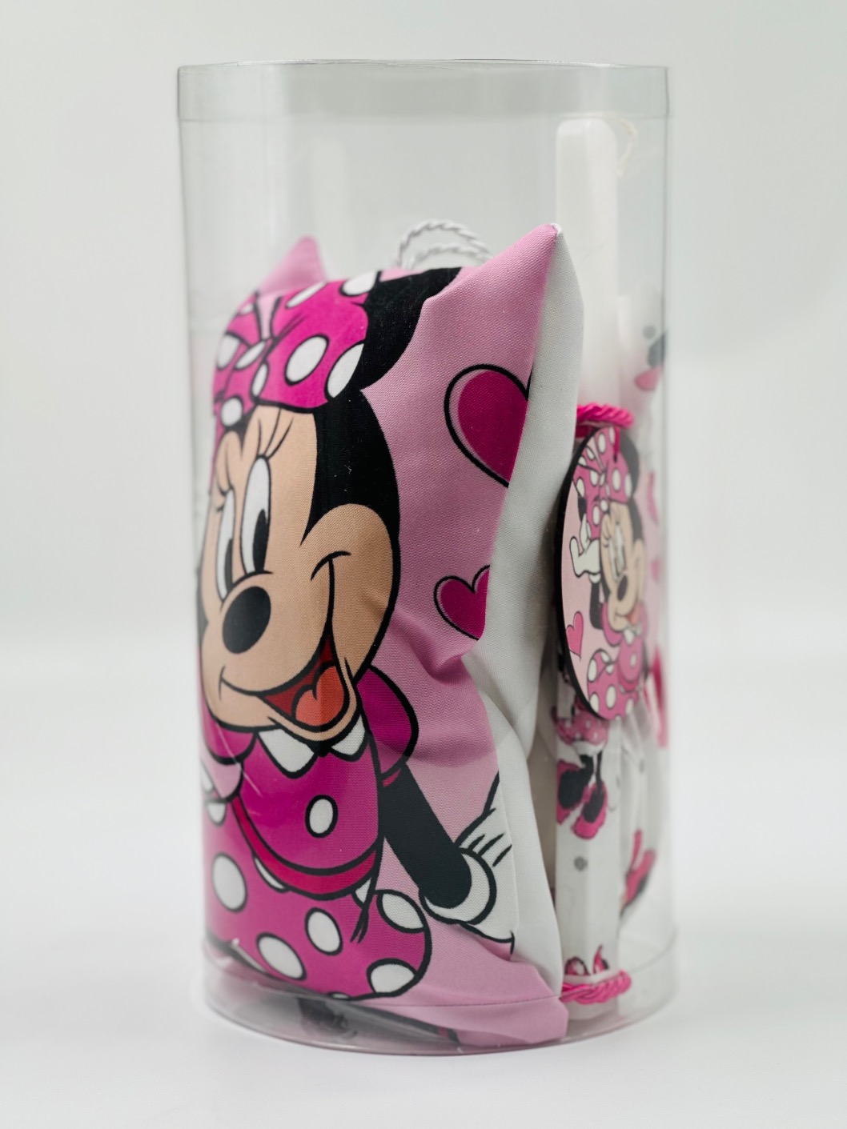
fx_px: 2512
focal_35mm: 77
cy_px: 564
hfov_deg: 19.1
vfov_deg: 25.3
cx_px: 424
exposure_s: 1/100
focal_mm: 9
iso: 25
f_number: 2.8
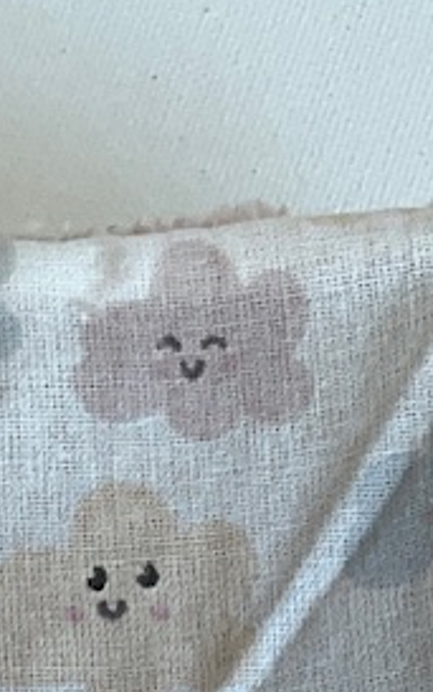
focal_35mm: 144
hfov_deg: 9.1
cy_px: 1577
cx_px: 25
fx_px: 2715
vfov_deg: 12.1
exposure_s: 1/122
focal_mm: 3
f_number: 1.8
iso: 32
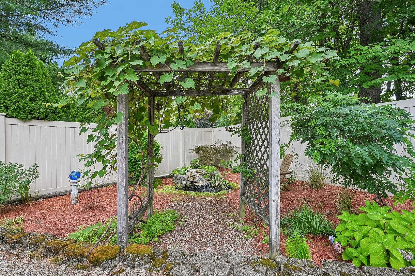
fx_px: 184
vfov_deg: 73.7
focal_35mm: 16
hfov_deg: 96.7
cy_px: 138
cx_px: 208
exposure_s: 1/160
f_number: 8
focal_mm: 16
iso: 400
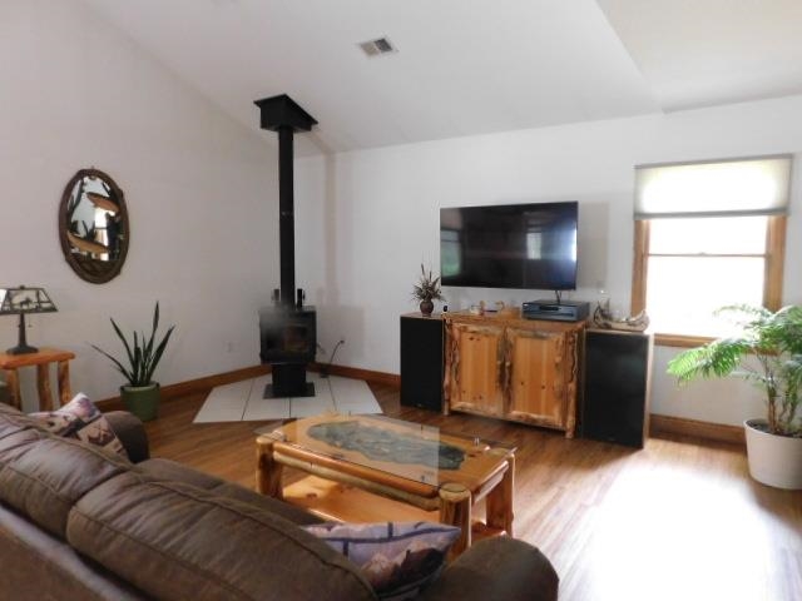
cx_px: 401
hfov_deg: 73.9
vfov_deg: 58.9
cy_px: 300
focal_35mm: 23
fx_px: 533
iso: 400
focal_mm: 4
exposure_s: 1/13
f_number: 3
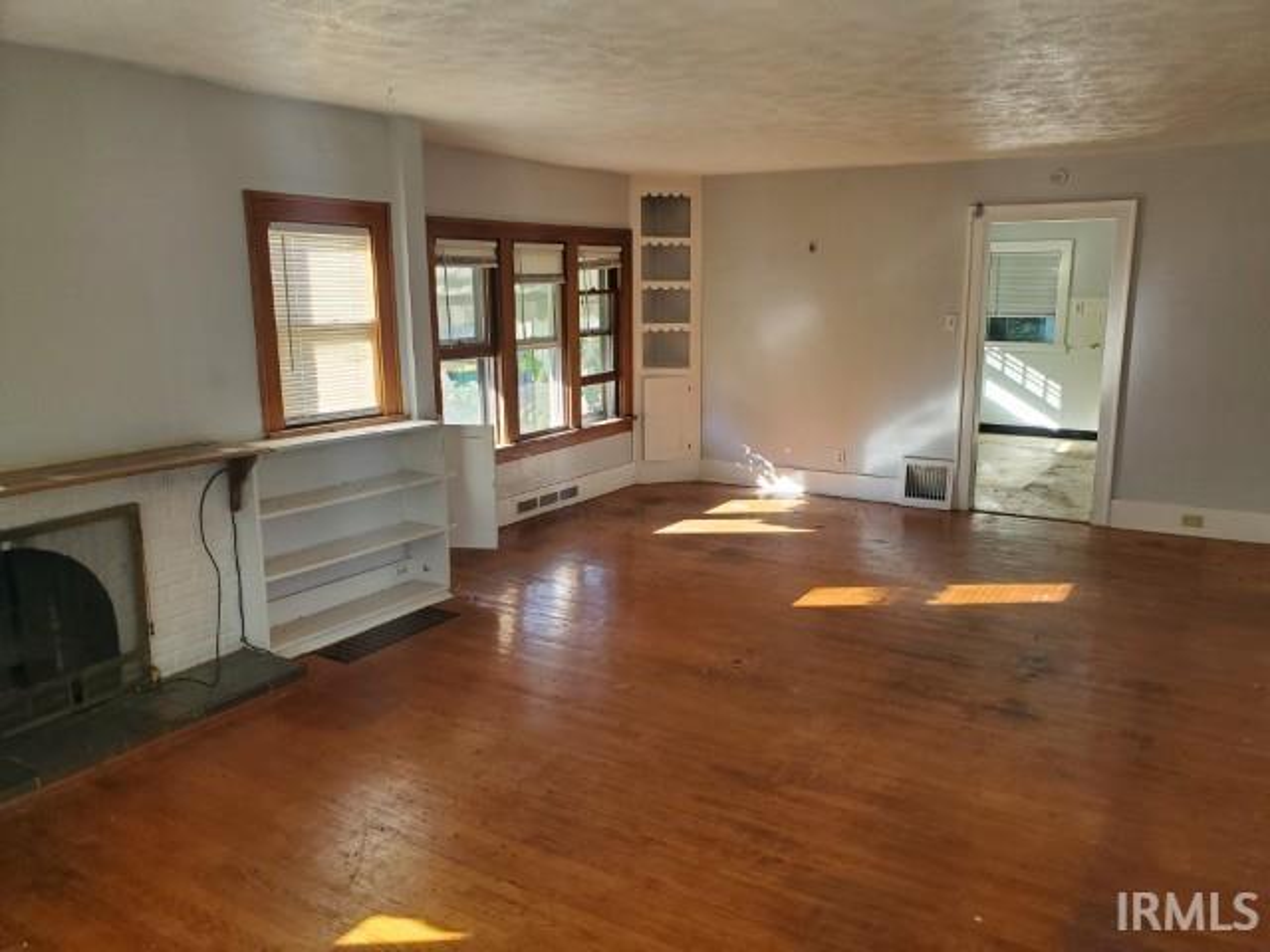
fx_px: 954
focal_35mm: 26
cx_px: 635
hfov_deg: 67.3
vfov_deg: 53.1
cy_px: 476
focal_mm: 4.3
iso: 125
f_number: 2.4
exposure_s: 1/120
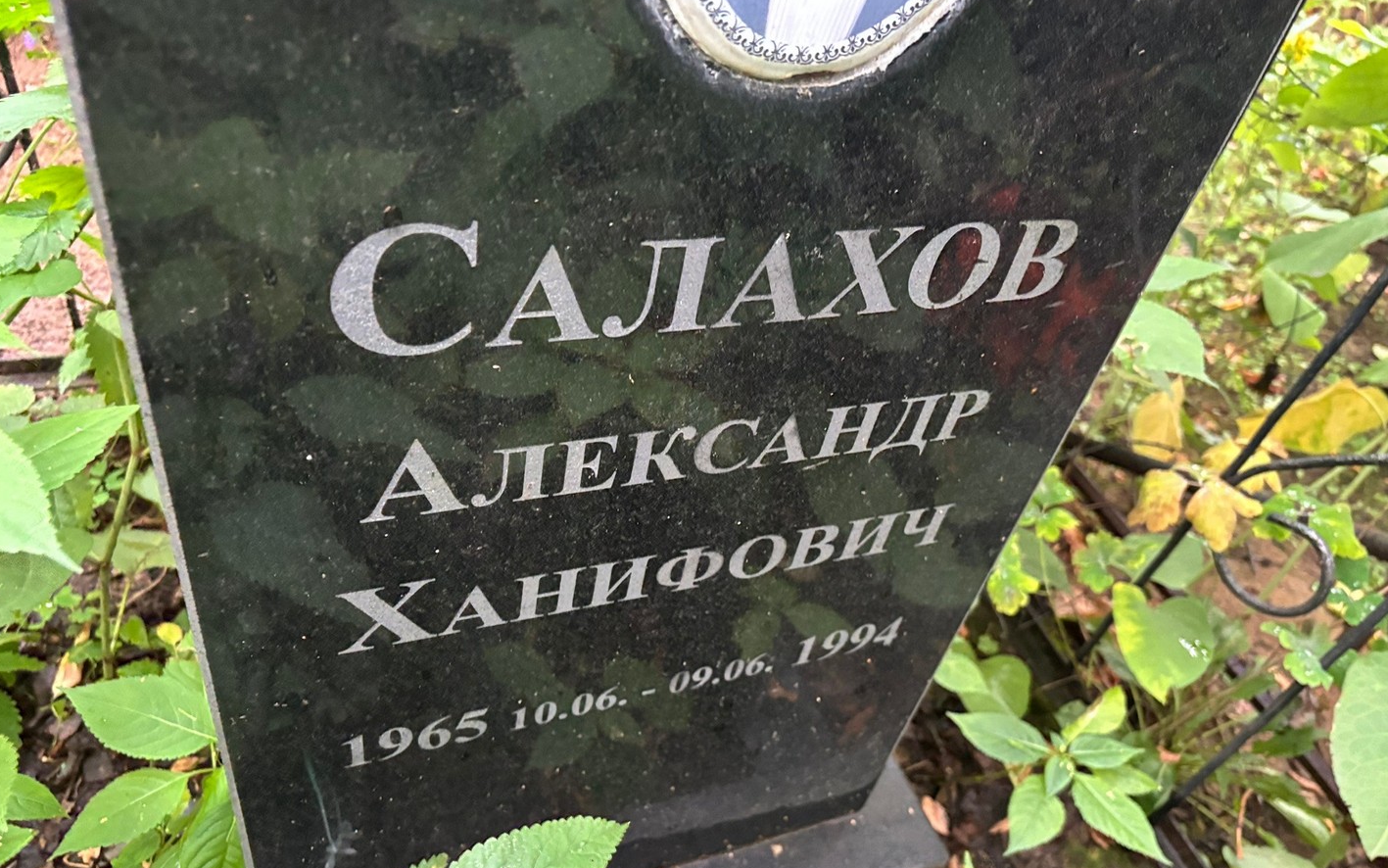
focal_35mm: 28
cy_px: 510
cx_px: 698
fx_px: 1059
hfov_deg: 66.5
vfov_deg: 44.4
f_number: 1.6
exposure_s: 1/39
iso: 640
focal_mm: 5.96
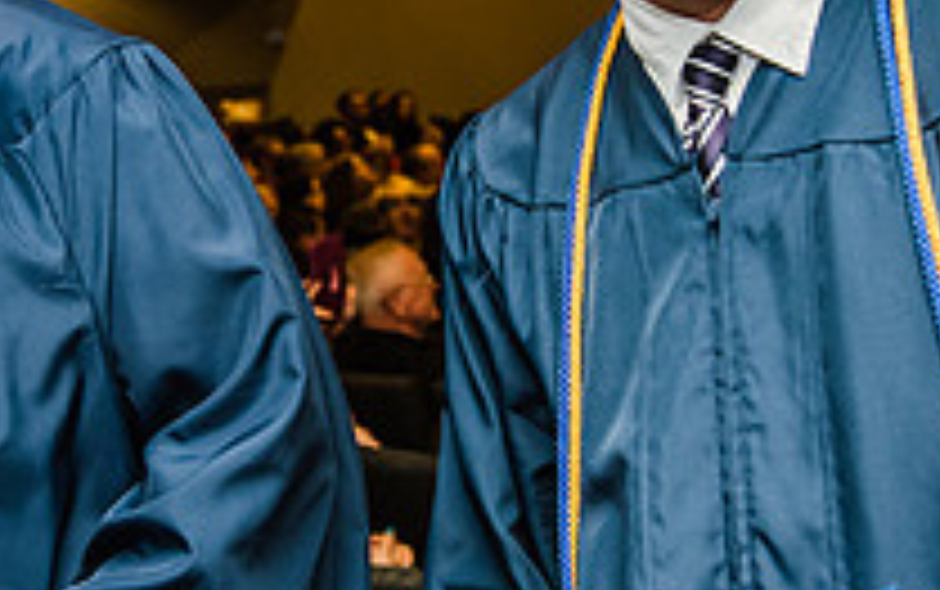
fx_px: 2538
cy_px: 223
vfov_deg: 13.2
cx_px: 400
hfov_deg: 21.0
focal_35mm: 99
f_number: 4.5
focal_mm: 35
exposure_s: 1/200
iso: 800
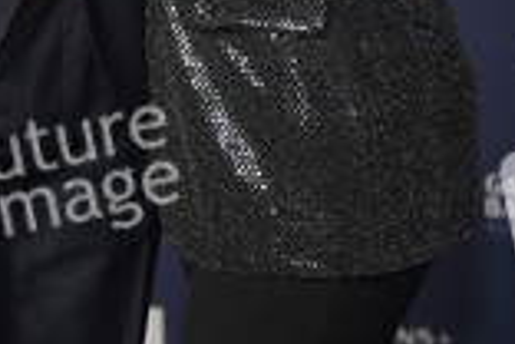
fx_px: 2861
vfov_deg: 6.7
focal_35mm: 200
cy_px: -311
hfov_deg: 10.3
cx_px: 106
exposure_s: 1/320
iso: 640
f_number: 3.2
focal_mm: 78
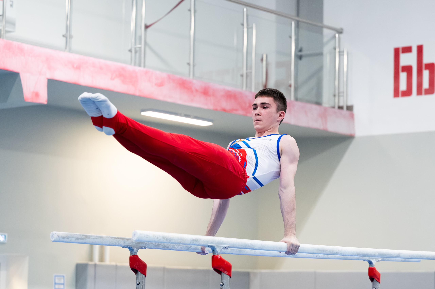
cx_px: 235
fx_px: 1324
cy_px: 181
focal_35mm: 110
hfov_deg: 18.7
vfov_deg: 12.5
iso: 4000
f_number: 2.8
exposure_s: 1/640
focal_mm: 77
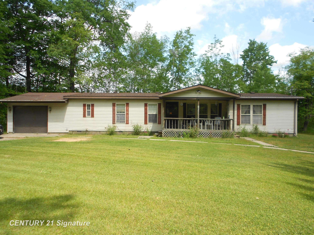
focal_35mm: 26
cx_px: 157
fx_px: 236
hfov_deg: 67.3
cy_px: 118
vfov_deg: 53.1
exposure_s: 1/400
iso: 80
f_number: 3.2
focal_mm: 4.6
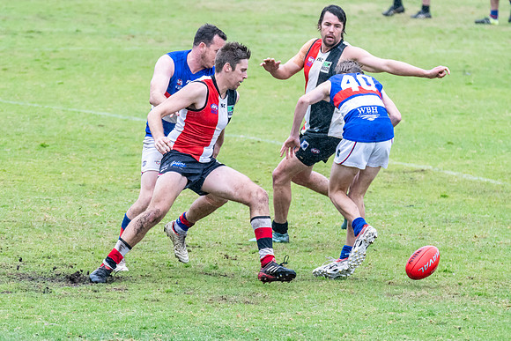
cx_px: 261
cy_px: 158
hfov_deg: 3.6
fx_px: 8080
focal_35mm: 569
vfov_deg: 2.4
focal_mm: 280
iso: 1250
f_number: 7.1
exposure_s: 1/2000
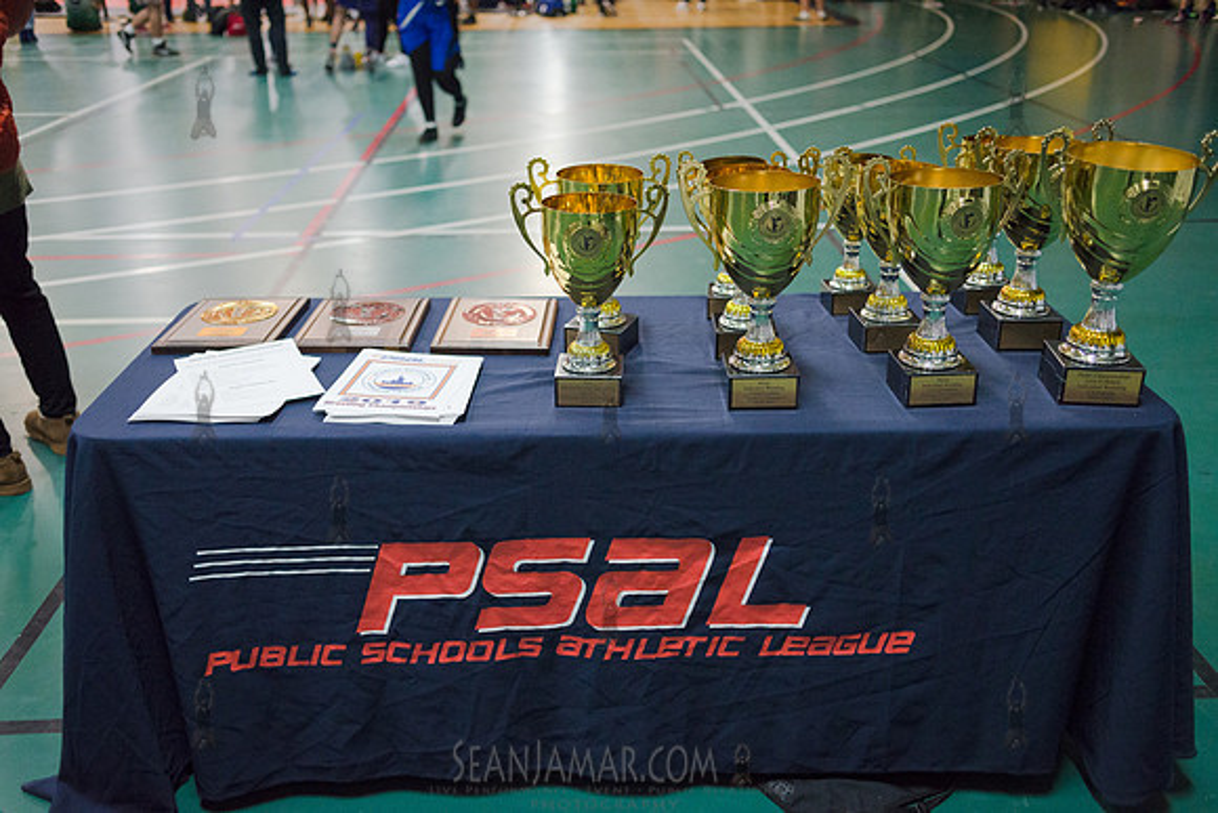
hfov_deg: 54.4
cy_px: 406
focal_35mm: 35
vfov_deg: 37.9
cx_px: 609
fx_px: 1184
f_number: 3.2
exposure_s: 1/400
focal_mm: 35
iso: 4000
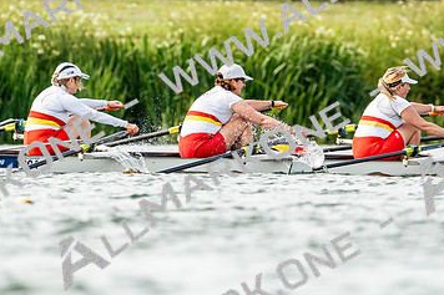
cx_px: 313
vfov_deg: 1.6
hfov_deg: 2.4
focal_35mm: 872
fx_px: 10749
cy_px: 98
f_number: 6.3
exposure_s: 1/2000
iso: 500
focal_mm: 535
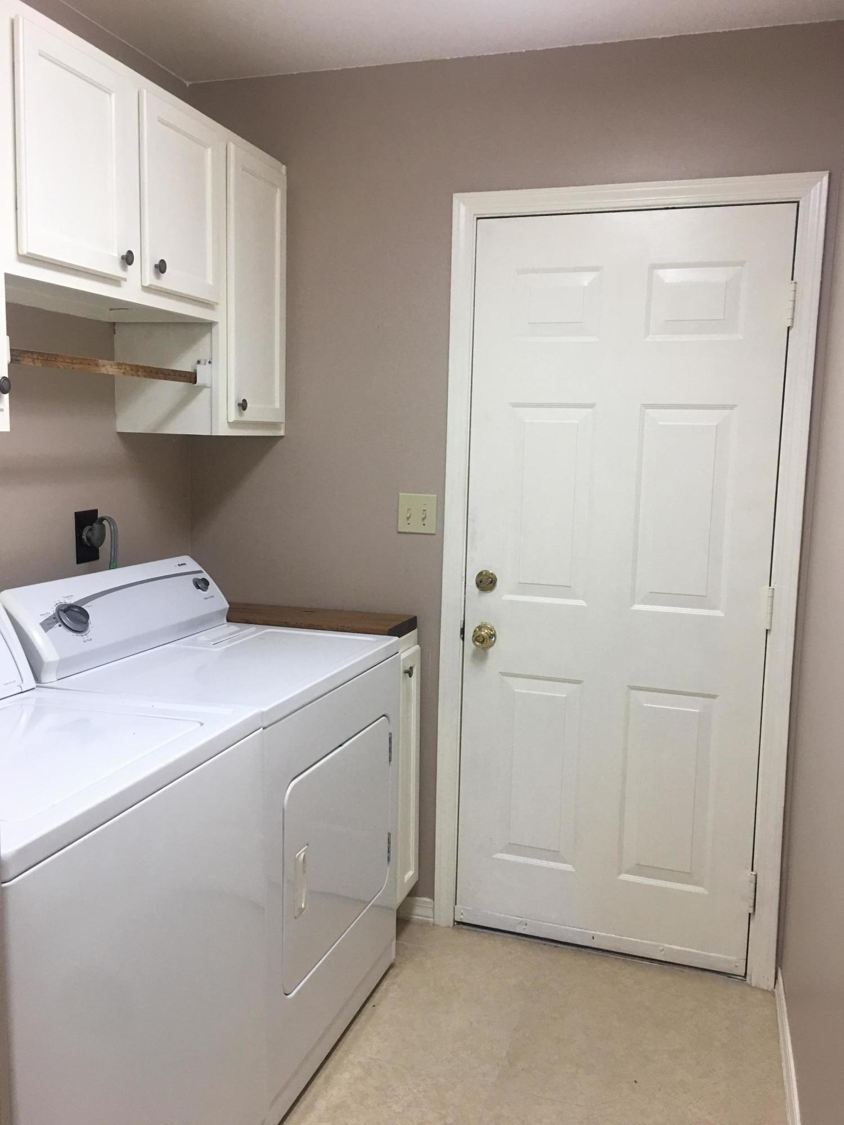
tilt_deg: -6.2
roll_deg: -2.1
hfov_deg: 48.2
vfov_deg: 61.7
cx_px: 422
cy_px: 562
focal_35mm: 29
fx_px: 943
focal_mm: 4.15
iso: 32
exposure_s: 1/30
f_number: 2.2
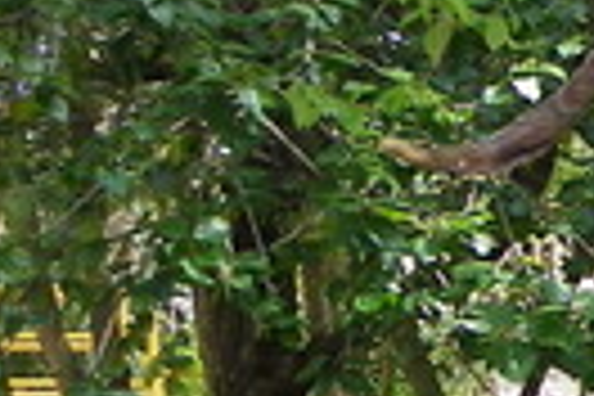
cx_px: 1652
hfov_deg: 10.1
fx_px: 2706
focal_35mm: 164
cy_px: 414
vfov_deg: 8.3
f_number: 3.2
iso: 64
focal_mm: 4.6
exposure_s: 1/125
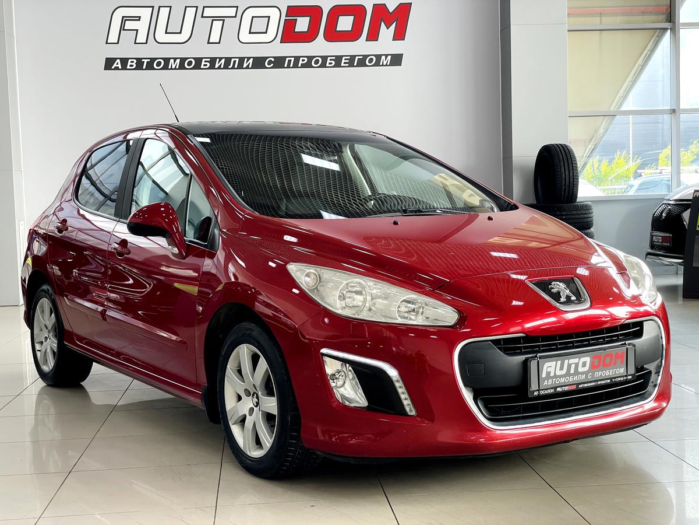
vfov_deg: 28.0
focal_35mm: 52
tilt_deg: -3.4
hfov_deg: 36.8
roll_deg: +2.1
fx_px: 1050
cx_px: 350
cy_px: 262
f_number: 2
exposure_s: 1/99
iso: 125
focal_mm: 6
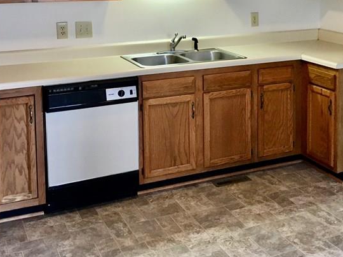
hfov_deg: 34.7
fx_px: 545
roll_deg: +0.0
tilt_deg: -6.1
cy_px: 29
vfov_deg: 25.8
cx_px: 225
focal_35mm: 55
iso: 160
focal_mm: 4.15
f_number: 2.2
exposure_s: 1/30
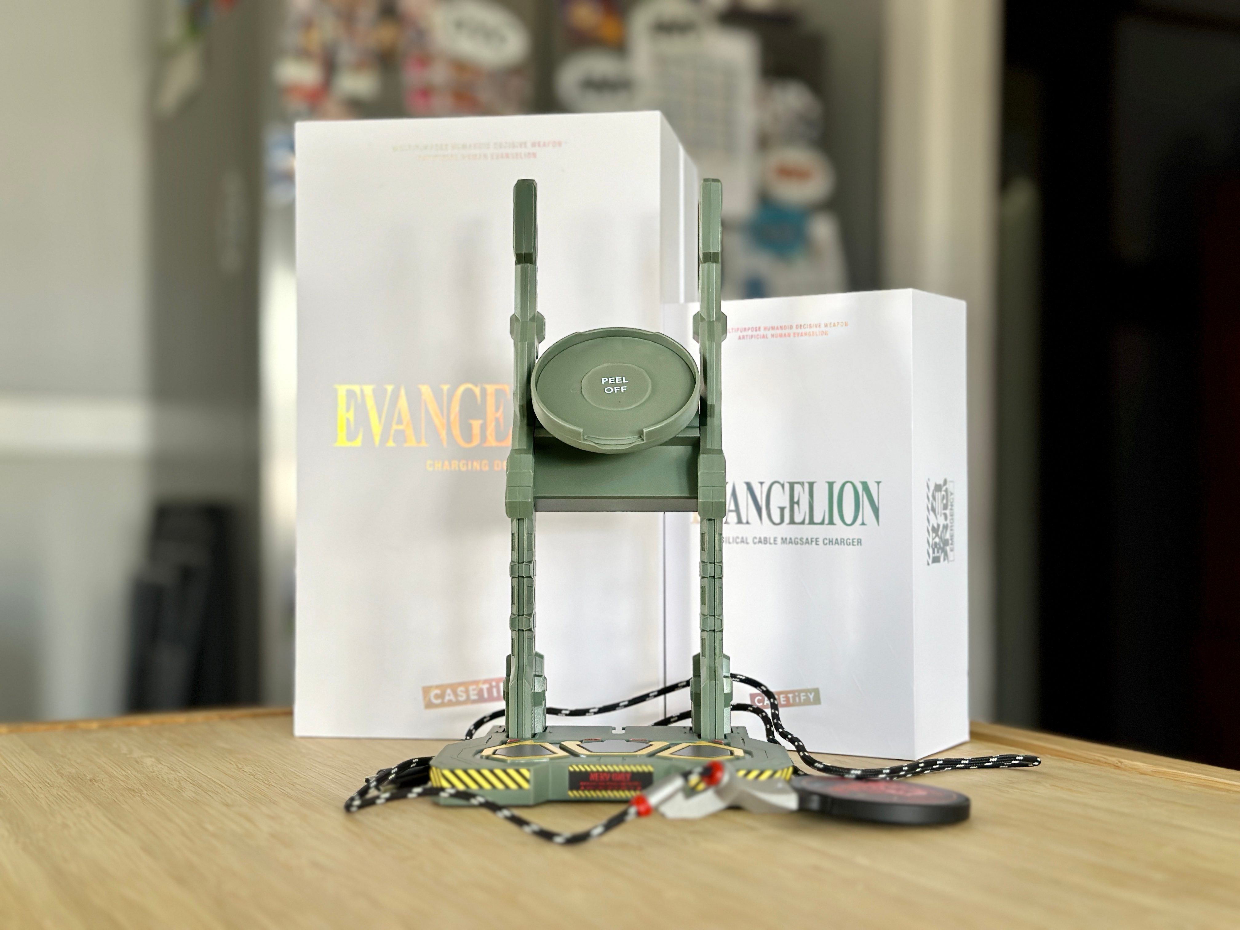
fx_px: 1719
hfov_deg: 39.7
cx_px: 620
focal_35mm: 48
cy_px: 465
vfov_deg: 30.3
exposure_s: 1/60
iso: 160
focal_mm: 6.86
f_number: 1.78
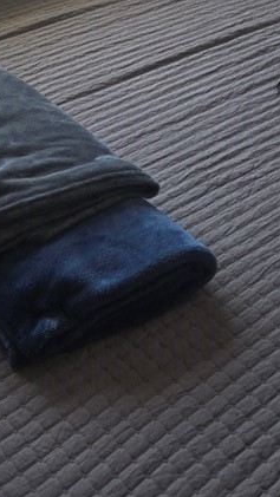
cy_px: 37
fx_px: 805
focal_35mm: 61
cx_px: -12
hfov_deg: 19.1
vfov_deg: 32.4
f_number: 1.8
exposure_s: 1/180
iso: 64
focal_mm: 5.4
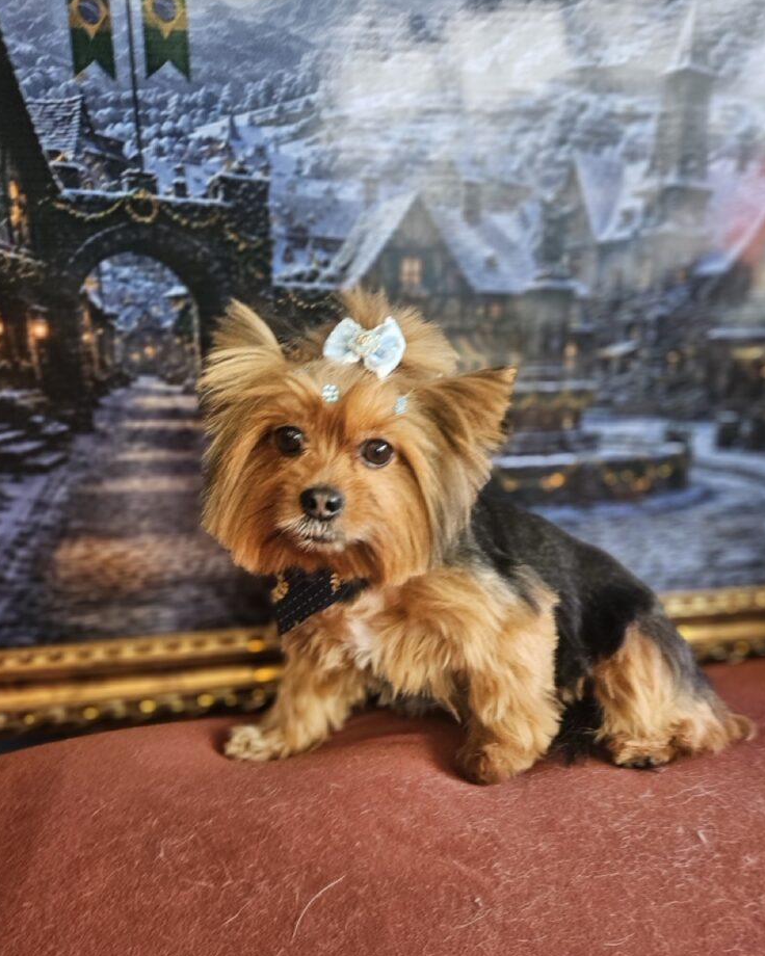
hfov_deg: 56.8
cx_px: 376
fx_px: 708
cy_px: 510
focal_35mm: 25
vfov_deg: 68.0
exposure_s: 1/149
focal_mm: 5.4
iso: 160
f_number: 1.8
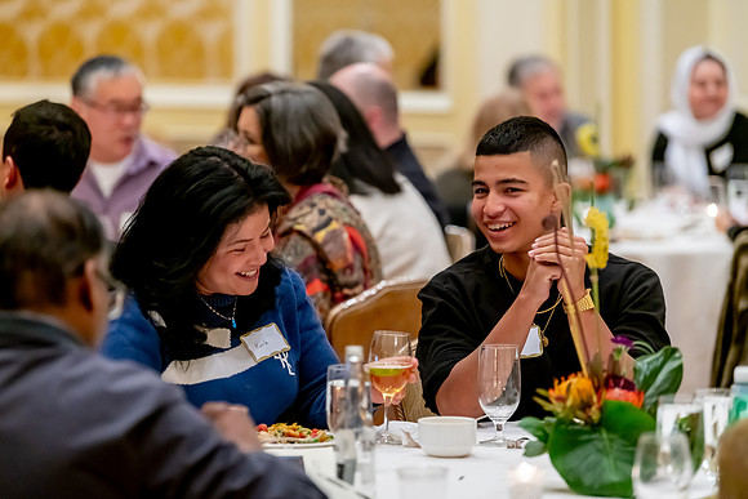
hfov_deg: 12.3
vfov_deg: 8.2
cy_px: 249
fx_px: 3477
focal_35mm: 167
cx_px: 364
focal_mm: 160
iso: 5000
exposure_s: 1/200
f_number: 2.8
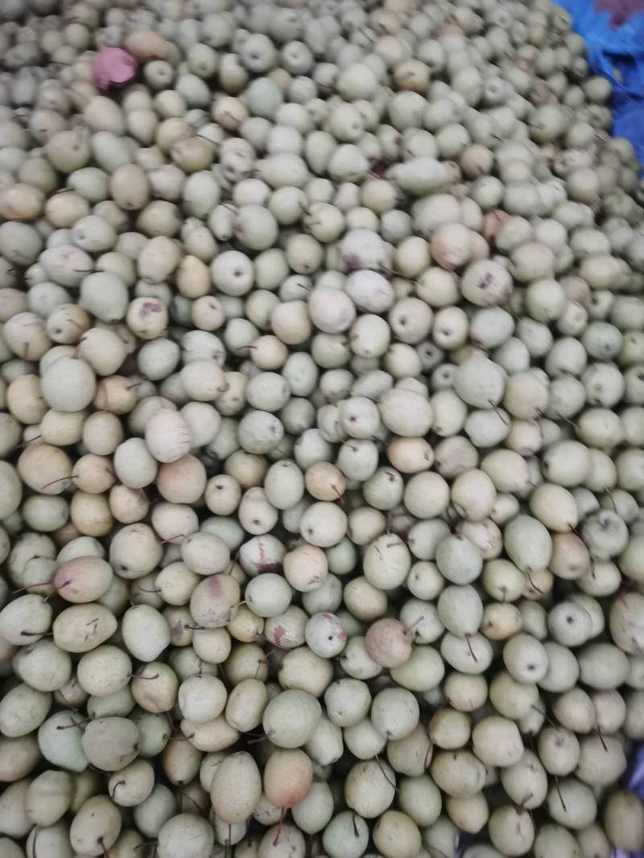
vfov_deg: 65.3
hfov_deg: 51.3
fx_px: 670
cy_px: 429
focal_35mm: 27
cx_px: 322
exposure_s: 1/20
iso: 800
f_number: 1.8
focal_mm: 5.58
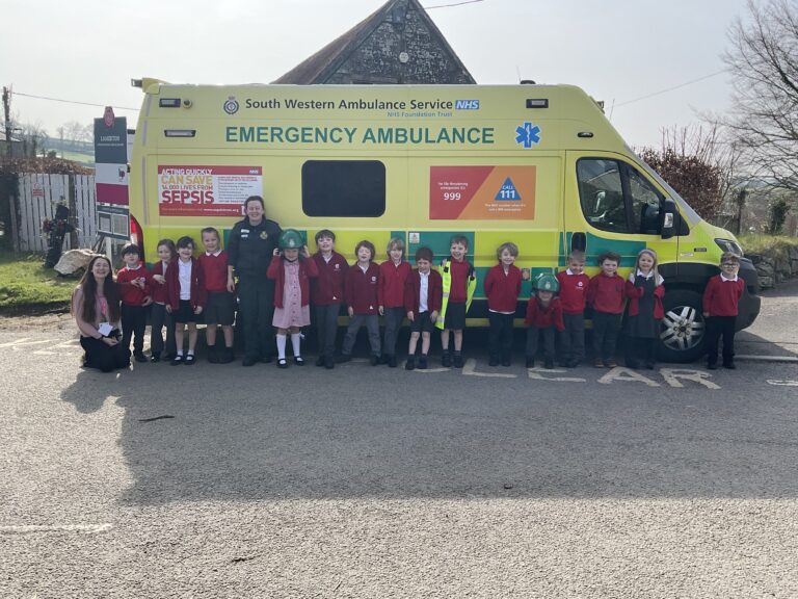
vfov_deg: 48.2
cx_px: 399
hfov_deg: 61.7
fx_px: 669
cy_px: 300
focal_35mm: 29
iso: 16
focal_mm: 3
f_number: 1.8
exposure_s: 1/1221
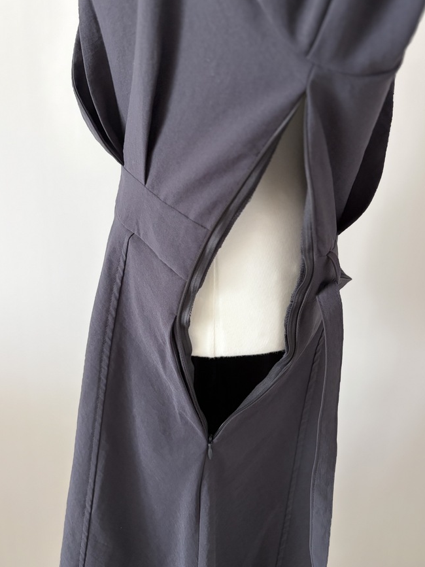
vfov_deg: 59.9
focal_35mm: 30
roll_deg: -3.1
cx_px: 231
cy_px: 266
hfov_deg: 46.7
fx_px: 491
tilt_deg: -16.1
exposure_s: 1/60
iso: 320
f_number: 1.6
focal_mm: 5.96
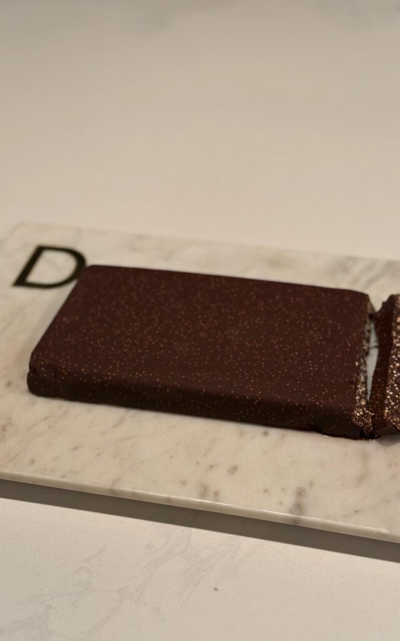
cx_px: 219
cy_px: 320
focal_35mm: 51
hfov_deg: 25.3
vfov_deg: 39.6
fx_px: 890
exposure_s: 1/60
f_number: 1.78
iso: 125
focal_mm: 6.76
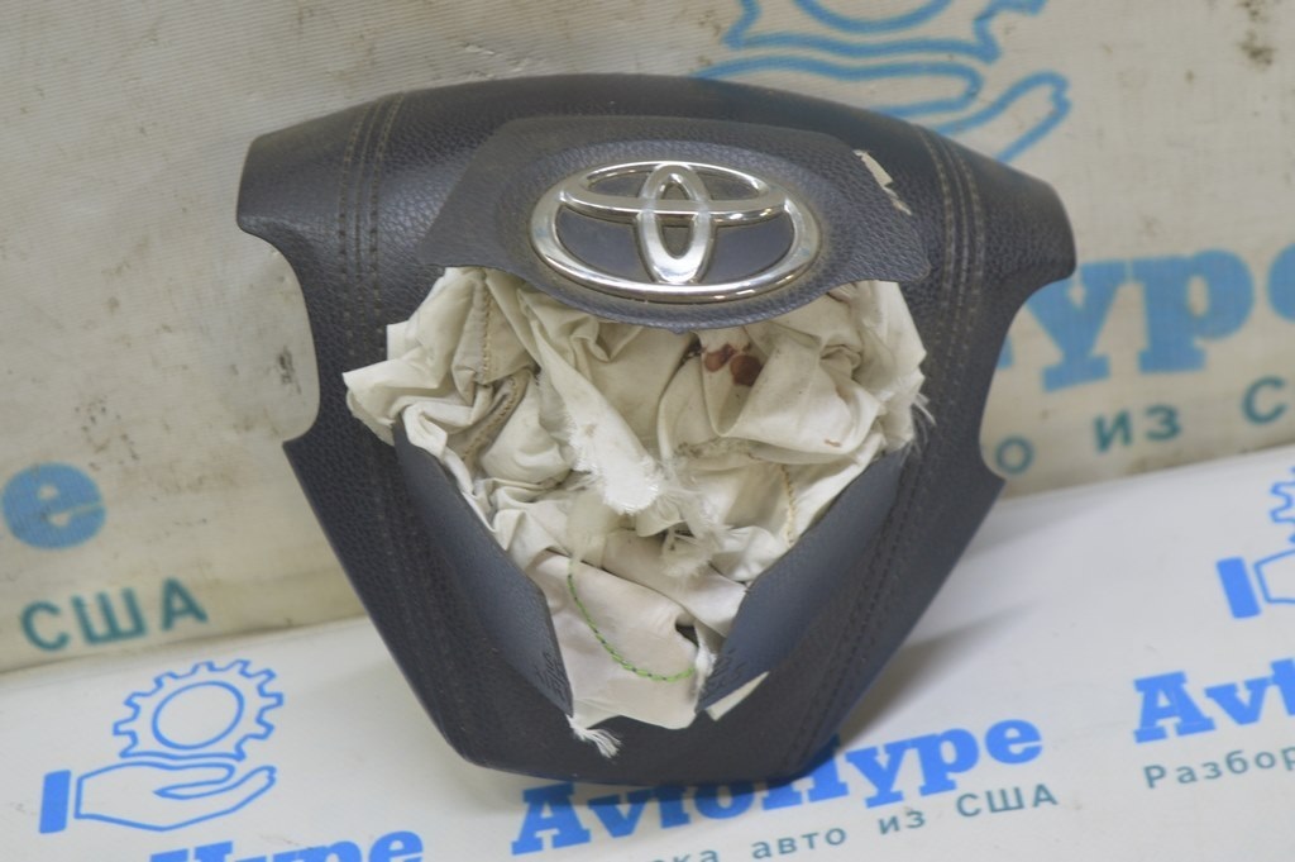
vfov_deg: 17.5
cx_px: 648
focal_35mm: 78
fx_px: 2804
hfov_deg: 26.0
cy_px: 431
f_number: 5.6
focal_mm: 52
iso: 400
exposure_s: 1/20
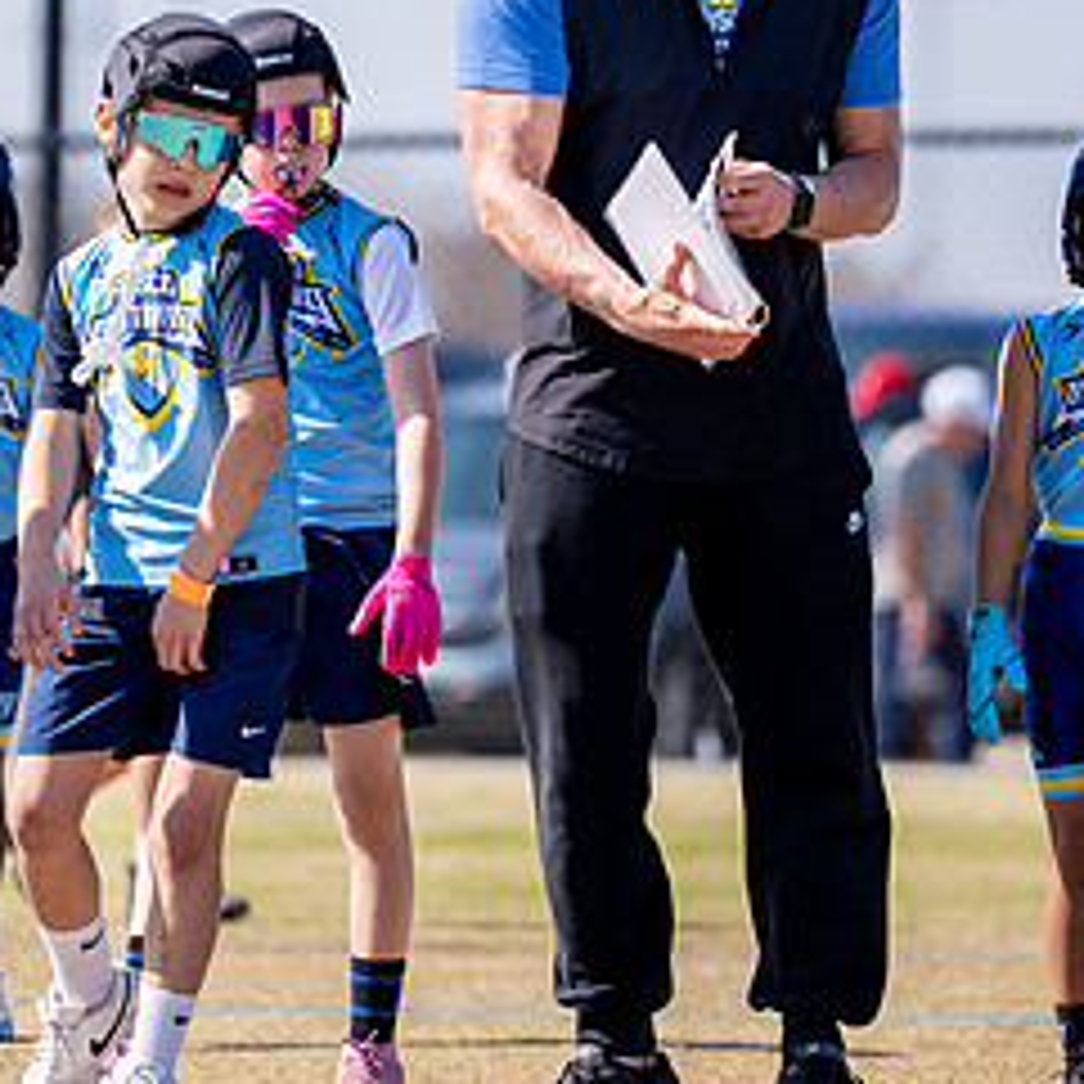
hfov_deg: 4.3
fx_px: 14420
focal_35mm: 407
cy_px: 409
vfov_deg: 4.3
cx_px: 417
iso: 100
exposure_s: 1/2500
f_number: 2.8
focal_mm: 171
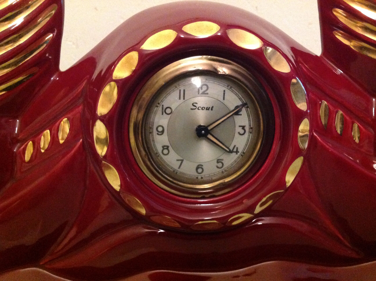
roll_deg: +1.7
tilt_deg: -15.0
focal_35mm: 35
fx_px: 380
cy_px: 140
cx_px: 188
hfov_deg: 52.7
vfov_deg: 40.6
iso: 800
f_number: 2.4
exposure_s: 1/15
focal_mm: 4.28
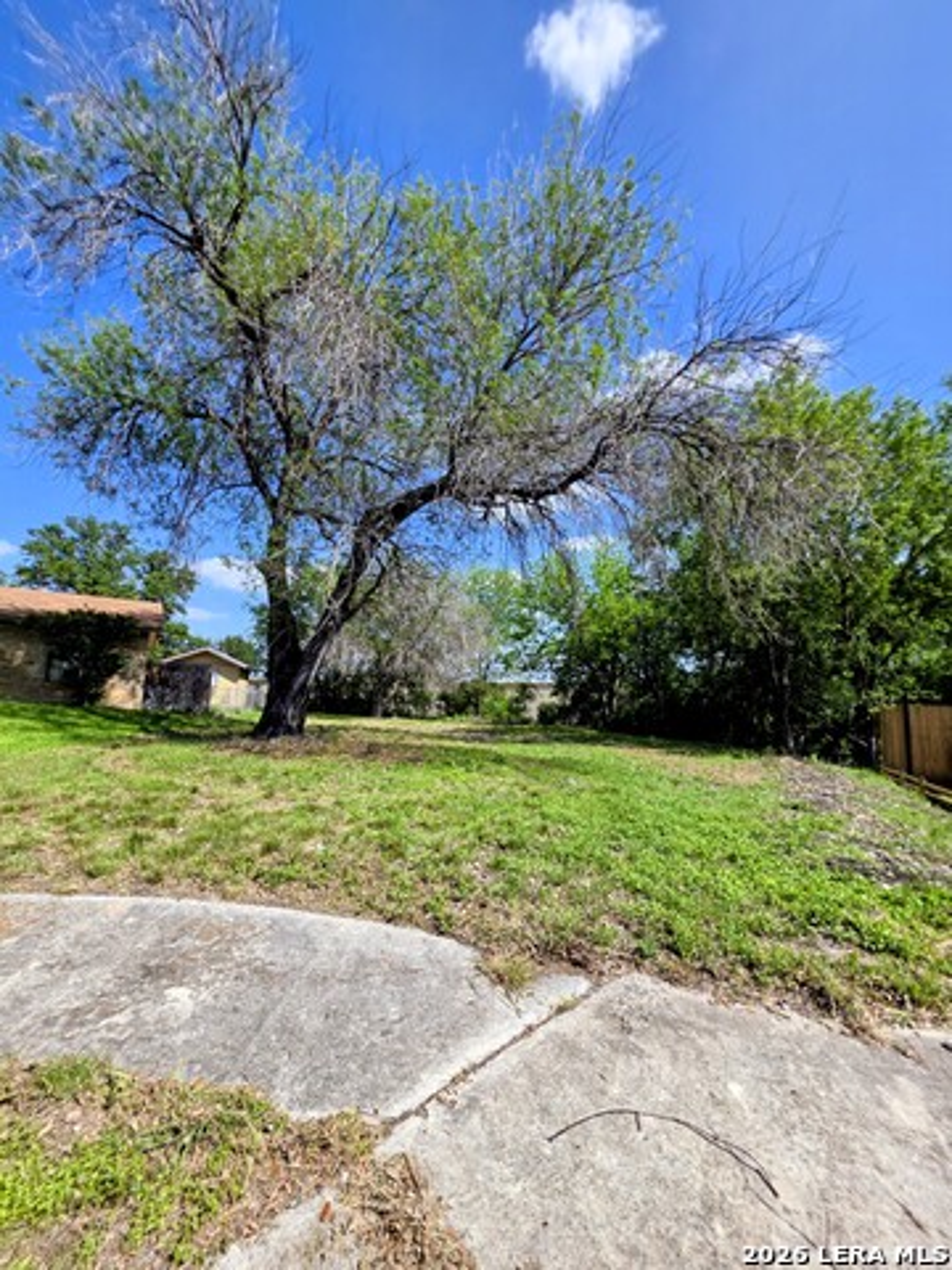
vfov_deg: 106.2
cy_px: 635
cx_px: 476
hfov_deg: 89.9
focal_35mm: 13
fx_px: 477
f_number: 1.9
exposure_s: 1/1879
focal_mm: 2.2
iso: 40
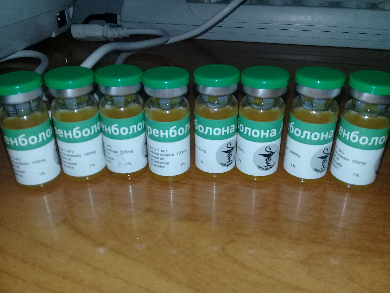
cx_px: 195
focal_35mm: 31
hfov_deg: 58.4
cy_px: 146
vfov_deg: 45.4
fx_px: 349
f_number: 2.2
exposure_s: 1/100
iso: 64
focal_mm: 3.3
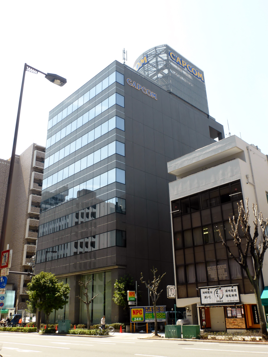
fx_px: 320
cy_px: 178
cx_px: 134
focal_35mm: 31
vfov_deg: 58.4
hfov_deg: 45.4
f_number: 3.6
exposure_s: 1/400
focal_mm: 5.4
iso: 100
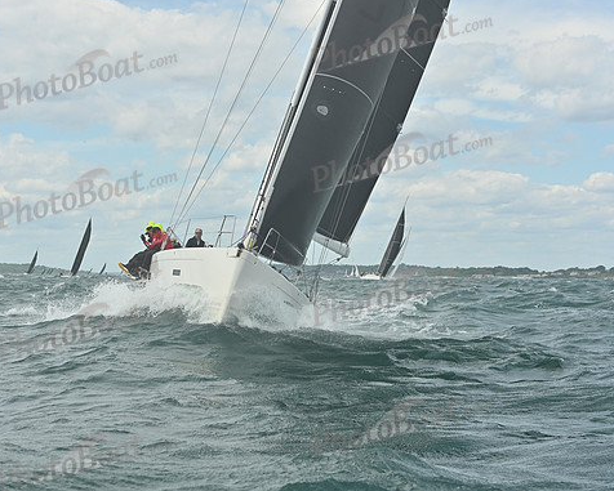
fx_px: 1454
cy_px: 244
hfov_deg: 23.8
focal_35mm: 80
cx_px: 245
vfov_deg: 19.2
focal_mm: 70
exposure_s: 1/1250
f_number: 8
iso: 320
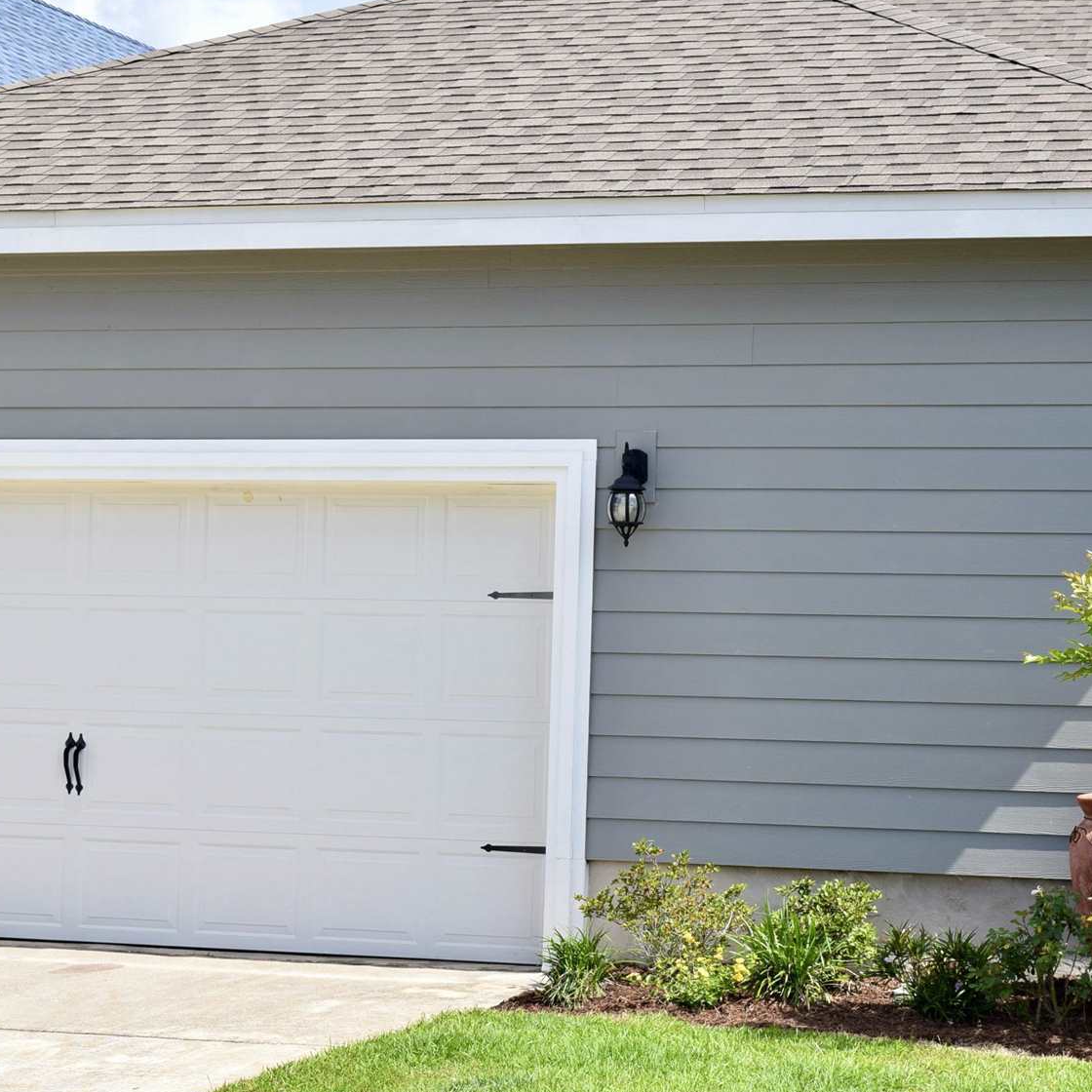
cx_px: 831
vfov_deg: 20.6
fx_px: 2998
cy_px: 502
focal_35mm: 84
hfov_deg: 20.5
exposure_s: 1/400
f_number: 10
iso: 200
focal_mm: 36
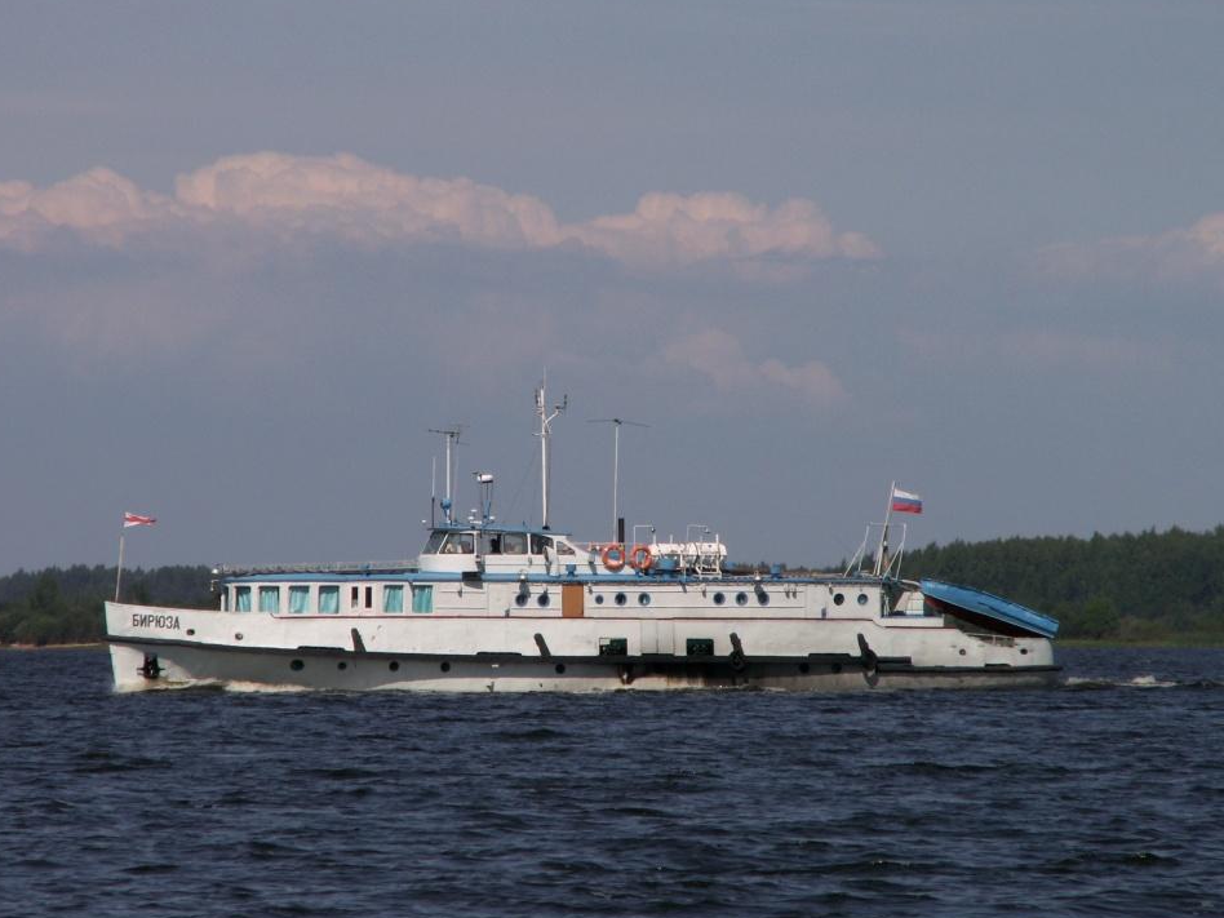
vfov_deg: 5.3
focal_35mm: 282
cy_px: 479
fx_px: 9971
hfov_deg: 7.0
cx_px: 584
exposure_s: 1/500
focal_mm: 42.75
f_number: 7.1
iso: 50
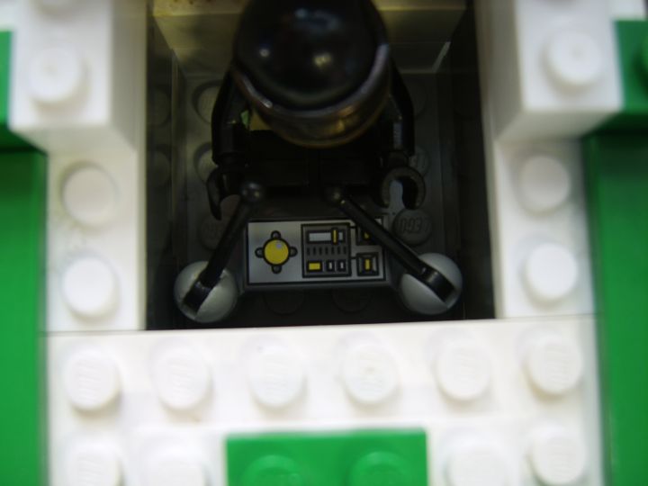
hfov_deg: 58.4
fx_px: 580
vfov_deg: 45.4
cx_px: 324
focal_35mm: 31
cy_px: 243
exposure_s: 1/9
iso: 71
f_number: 2.7
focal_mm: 8.13
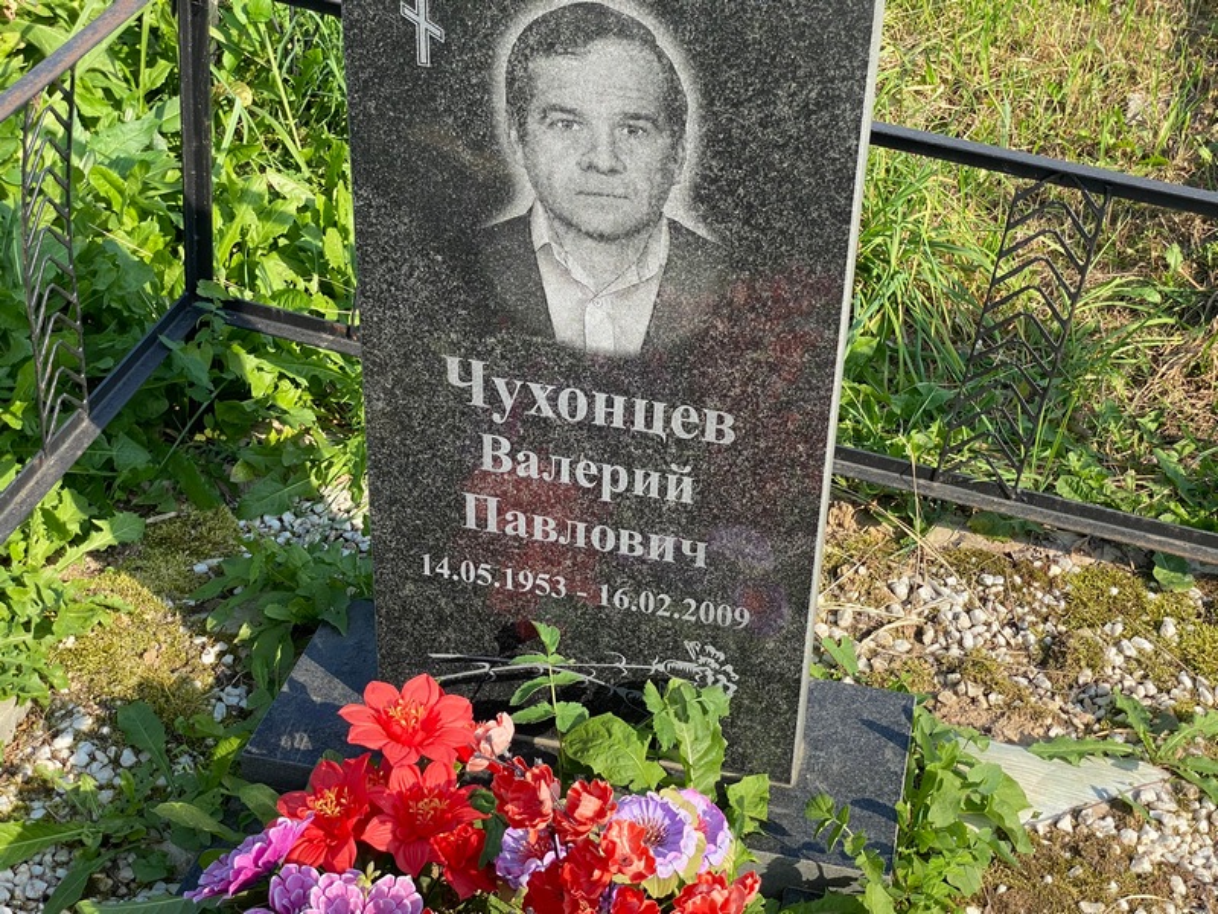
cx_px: 609
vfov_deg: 28.0
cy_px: 457
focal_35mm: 52
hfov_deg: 36.8
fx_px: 1830
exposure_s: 1/695
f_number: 2
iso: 20
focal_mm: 6
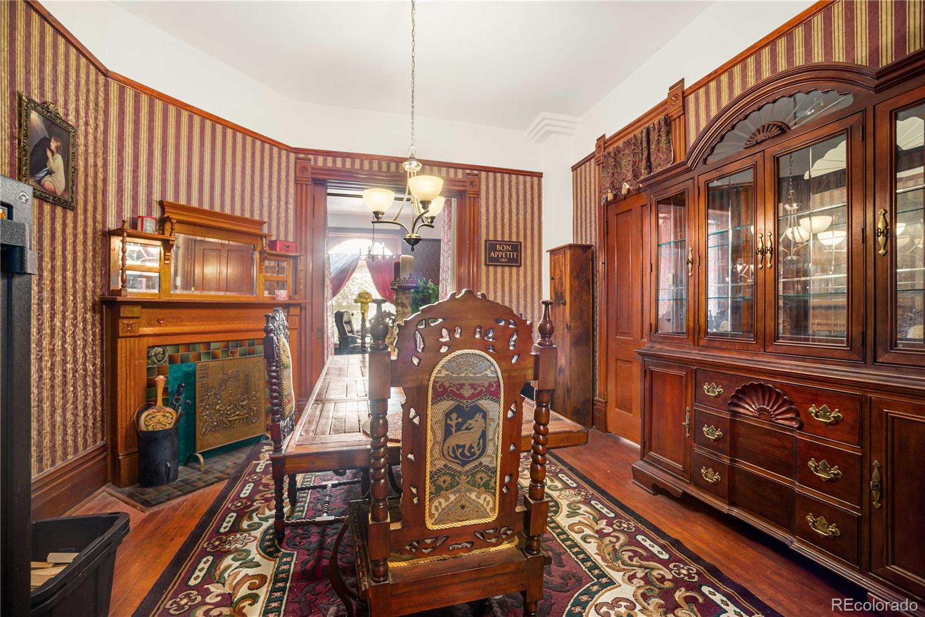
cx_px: 462
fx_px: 385
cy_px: 308
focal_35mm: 15
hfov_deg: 100.4
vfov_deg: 77.3
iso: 500
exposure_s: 1/2.5
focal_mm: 15
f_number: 8
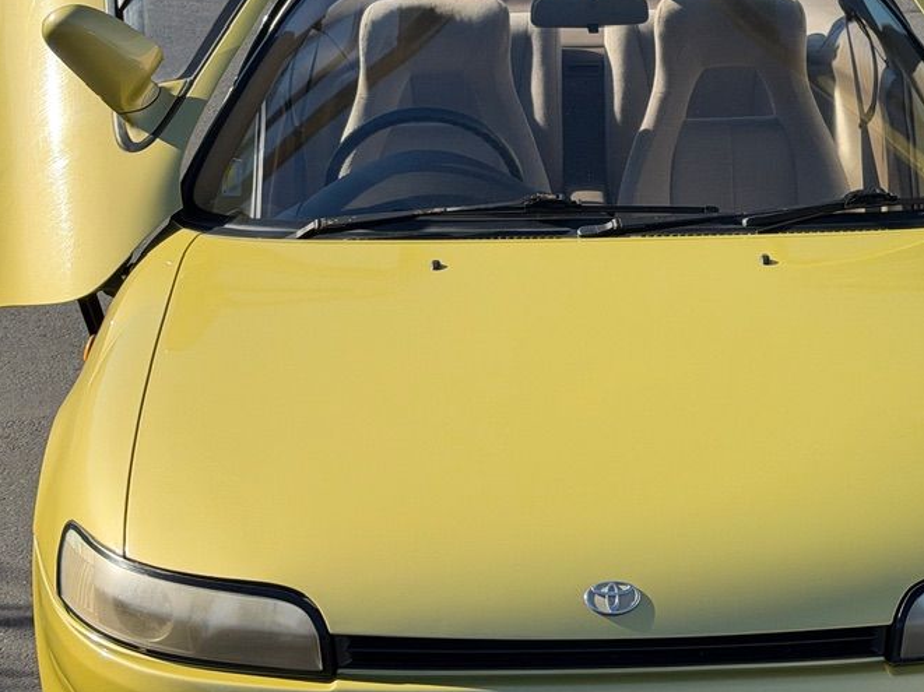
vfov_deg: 15.9
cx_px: 643
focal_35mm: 93
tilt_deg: -15.0
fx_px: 2481
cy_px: 249
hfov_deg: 21.0
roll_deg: -0.1
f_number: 1.78
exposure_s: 1/4098
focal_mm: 6.76
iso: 100
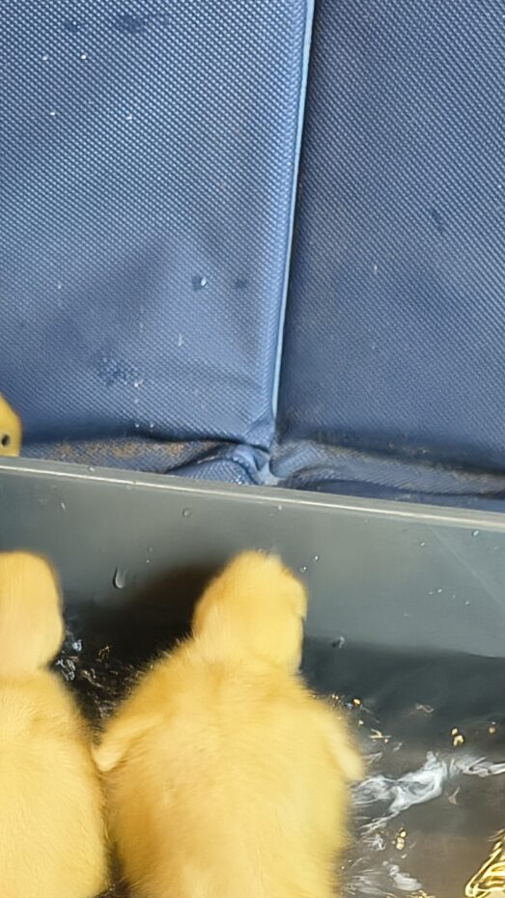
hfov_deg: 16.6
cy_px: 1160
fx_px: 1714
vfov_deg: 25.4
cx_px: 100
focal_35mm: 72
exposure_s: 1/50
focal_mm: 5.56
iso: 630
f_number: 1.8
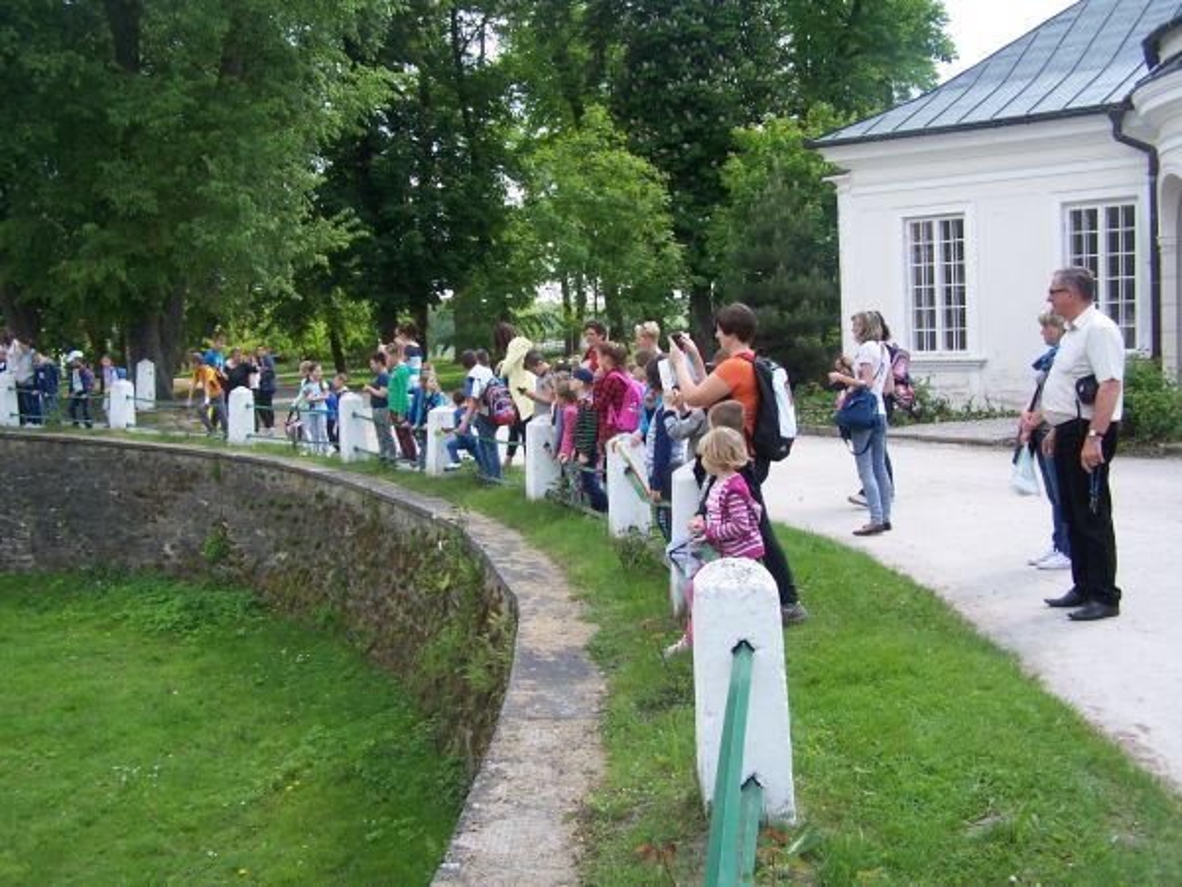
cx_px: 591
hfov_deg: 49.0
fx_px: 1298
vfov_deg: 37.7
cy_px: 444
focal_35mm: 38
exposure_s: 1/400
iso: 80
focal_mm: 6.3
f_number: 2.8
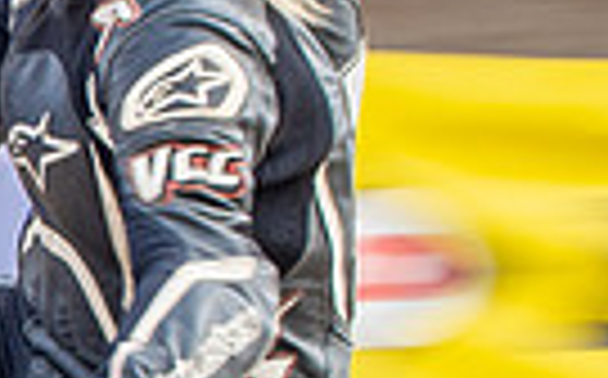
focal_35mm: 457
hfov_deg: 4.6
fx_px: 7563
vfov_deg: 2.9
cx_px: -457
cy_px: 114
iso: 125
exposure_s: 1/100
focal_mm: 48
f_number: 9
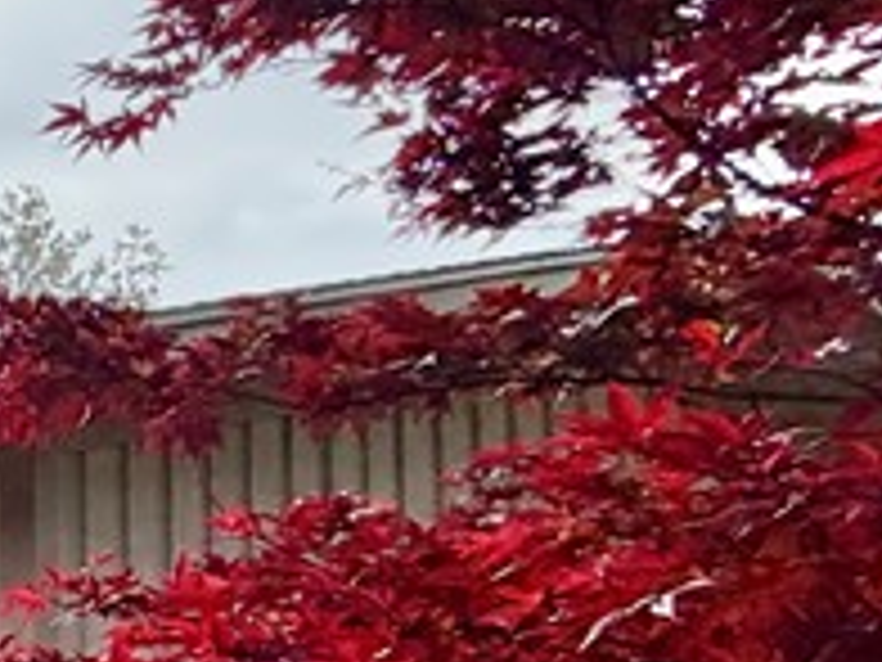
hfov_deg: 16.0
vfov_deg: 17.8
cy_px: 1029
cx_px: -1130
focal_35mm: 73
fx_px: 1860
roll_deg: -0.7
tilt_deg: +3.8
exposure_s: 1/2237
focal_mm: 2.22
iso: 25
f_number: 2.2
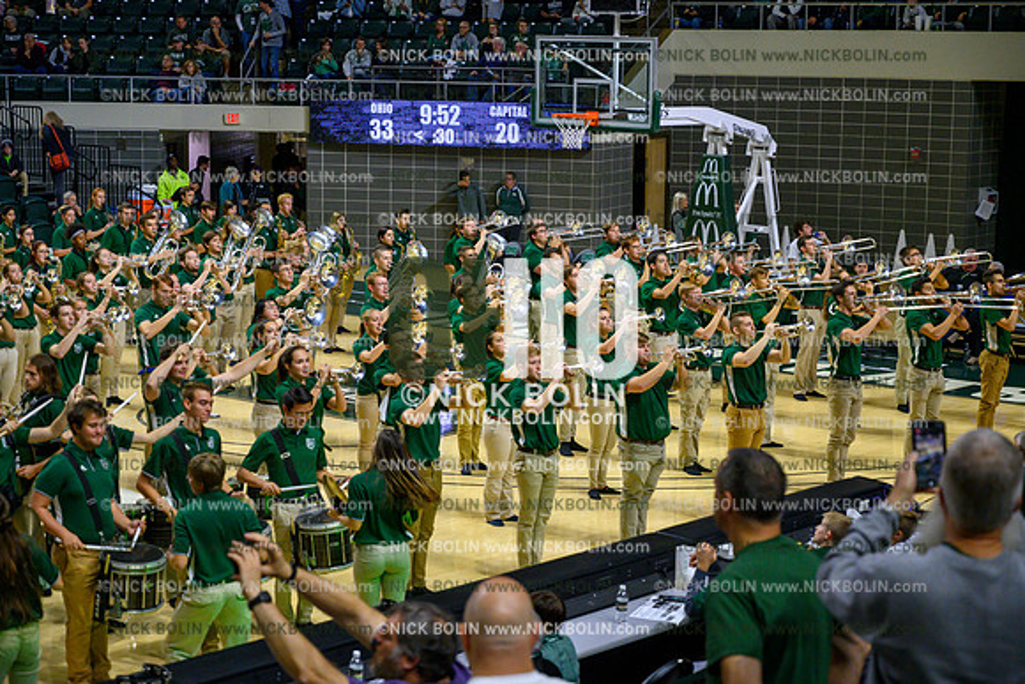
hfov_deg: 28.8
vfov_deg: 19.5
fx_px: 1993
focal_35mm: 70
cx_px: 512
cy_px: 342
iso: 3200
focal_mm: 70
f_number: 4.5
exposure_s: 1/800
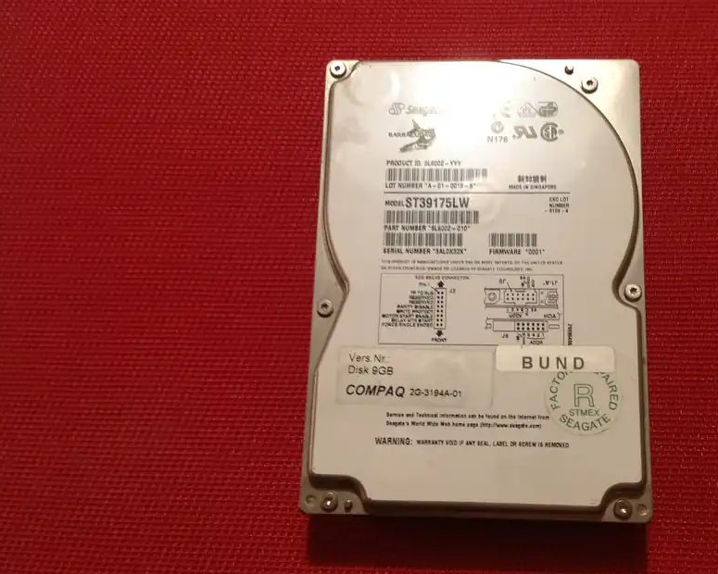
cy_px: 311
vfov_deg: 34.1
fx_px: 935
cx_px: 442
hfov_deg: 41.7
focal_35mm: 44
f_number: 2.4
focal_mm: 4.28
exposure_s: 1/15
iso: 100
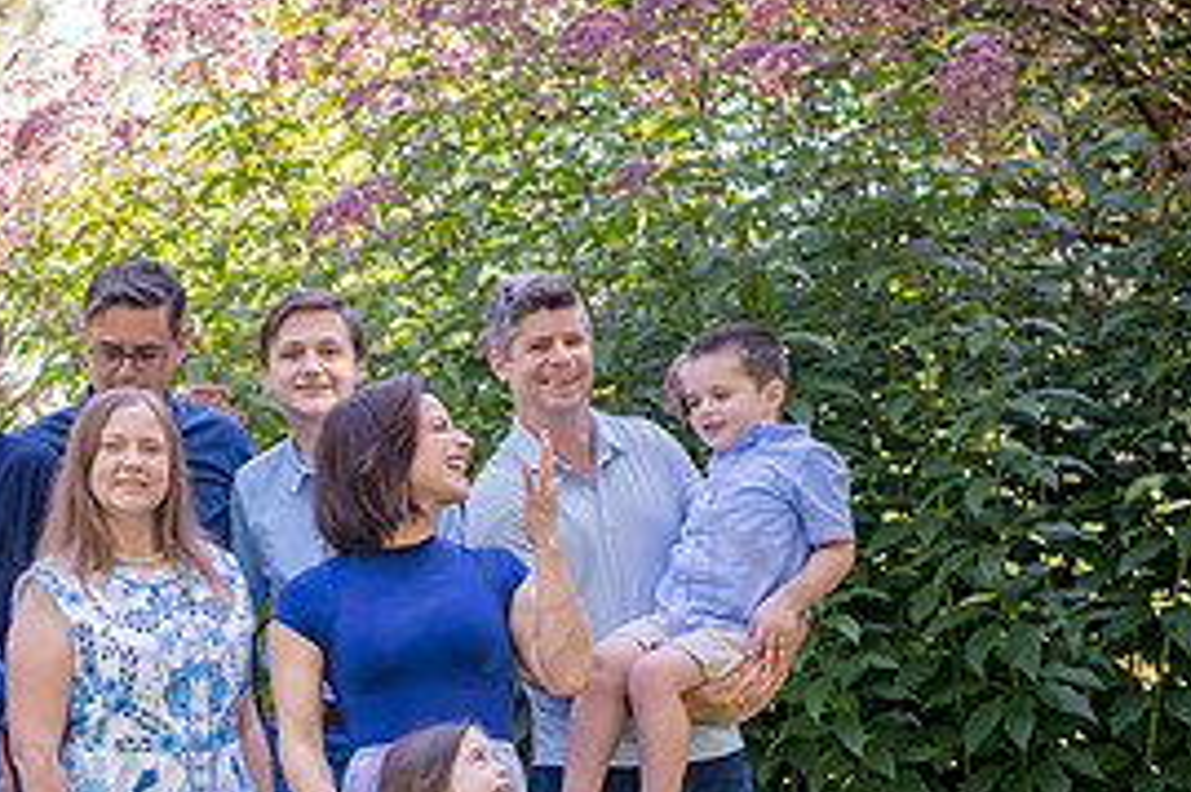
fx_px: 3571
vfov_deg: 12.5
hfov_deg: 18.7
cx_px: 177
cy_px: 777
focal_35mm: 108
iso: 400
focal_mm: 50
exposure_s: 1/320
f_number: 3.2
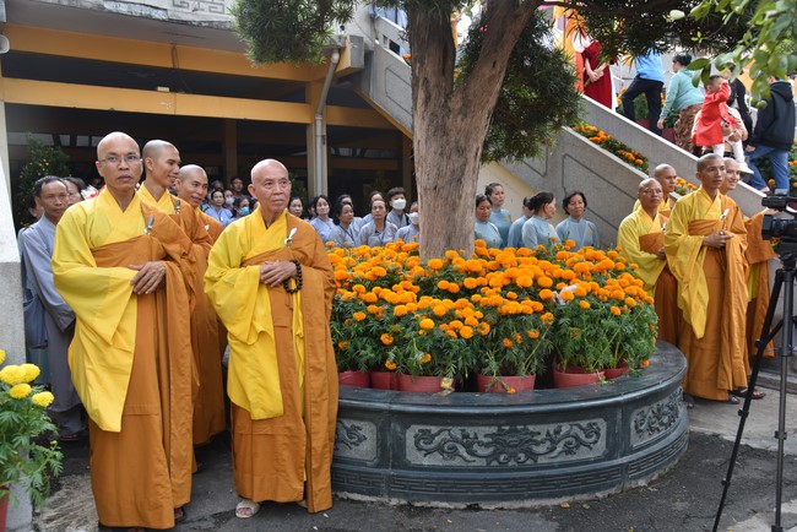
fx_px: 687
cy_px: 266
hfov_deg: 60.3
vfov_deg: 42.4
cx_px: 398
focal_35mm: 31
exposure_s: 1/125
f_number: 5.6
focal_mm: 31
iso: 400
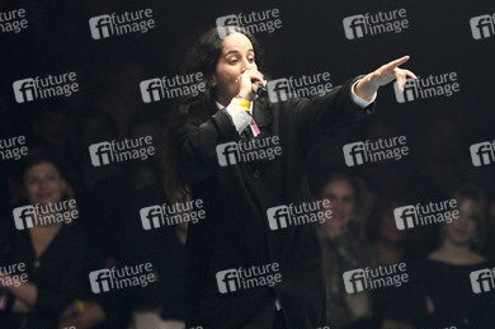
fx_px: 4449
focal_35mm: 324
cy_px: 183
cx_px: 266
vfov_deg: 4.2
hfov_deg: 6.4
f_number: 5.6
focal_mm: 280
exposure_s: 1/640
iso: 5000
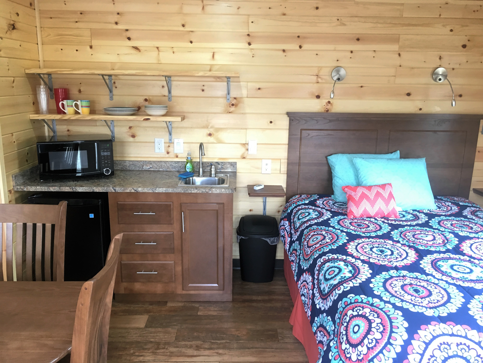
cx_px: 242
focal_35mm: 29
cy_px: 182
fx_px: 405
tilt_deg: -16.2
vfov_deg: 48.2
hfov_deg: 61.7
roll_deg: -0.7
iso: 100
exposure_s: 1/30
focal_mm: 4.15
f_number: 2.2
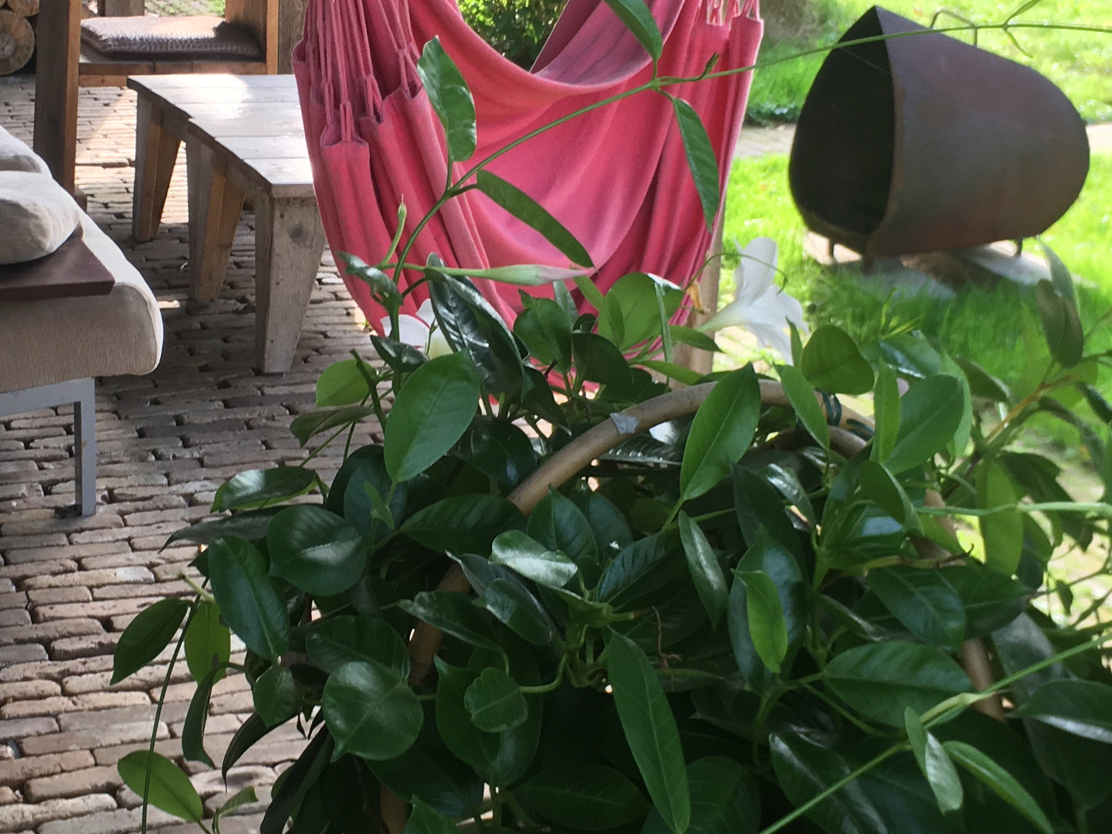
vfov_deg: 22.9
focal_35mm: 64
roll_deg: -1.3
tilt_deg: -16.5
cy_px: 351
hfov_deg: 30.2
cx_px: 460
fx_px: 2056
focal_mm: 4.15
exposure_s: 1/100
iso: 32
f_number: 2.2
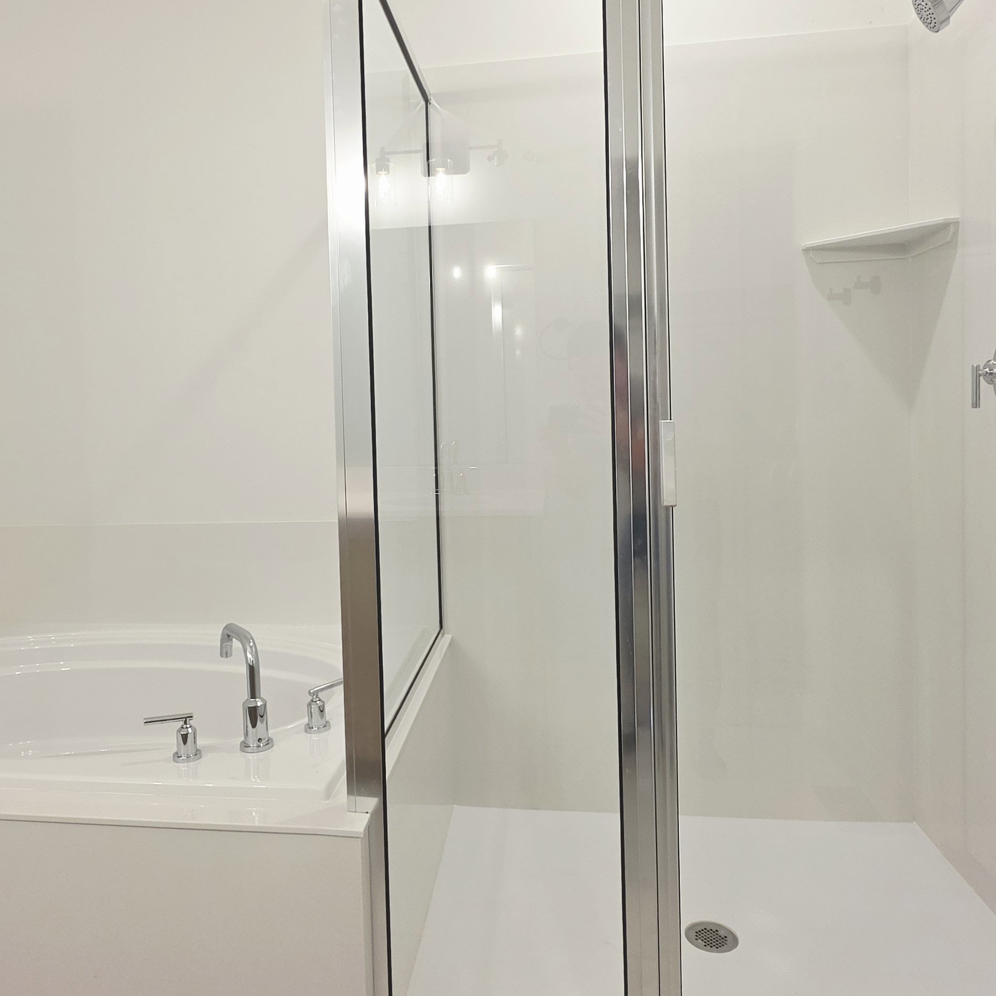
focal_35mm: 24
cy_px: 451
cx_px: 435
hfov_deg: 64.8
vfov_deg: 64.9
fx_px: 781
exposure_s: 1/120
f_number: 1.9
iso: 100
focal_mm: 2.2
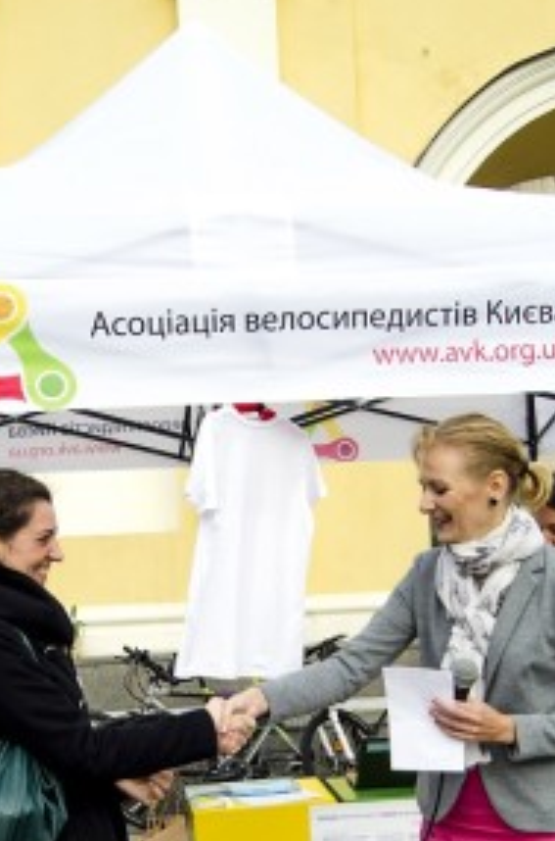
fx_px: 1186
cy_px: 773
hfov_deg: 26.2
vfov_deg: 36.3
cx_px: 354
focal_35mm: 51
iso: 400
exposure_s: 1/1000
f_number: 5.6
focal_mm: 18
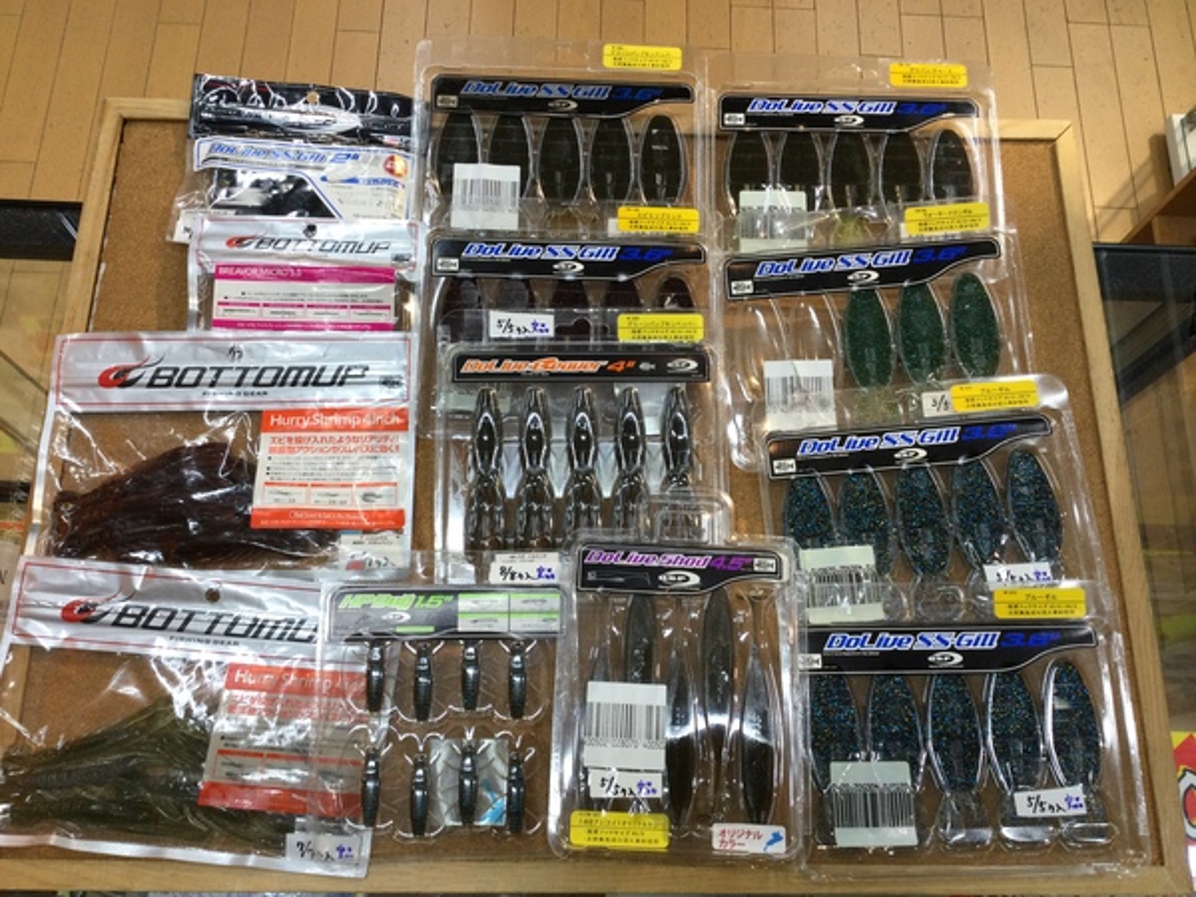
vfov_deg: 45.4
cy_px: 448
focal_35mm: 31
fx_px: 1071
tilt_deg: -71.7
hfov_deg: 58.4
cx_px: 598
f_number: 2.4
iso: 25
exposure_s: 1/40
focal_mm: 3.3
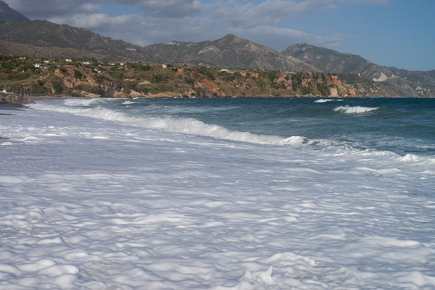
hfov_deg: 39.6
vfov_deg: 27.0
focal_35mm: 50
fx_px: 604
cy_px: 145
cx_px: 218
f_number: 13
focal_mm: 50
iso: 200
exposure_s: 1/400
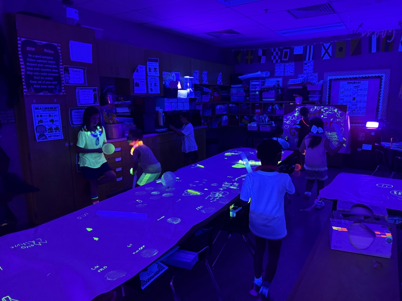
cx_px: 201
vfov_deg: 56.8
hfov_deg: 71.6
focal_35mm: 24
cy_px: 150
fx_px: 279
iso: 1000
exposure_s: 1/30
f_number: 1.78
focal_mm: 6.76
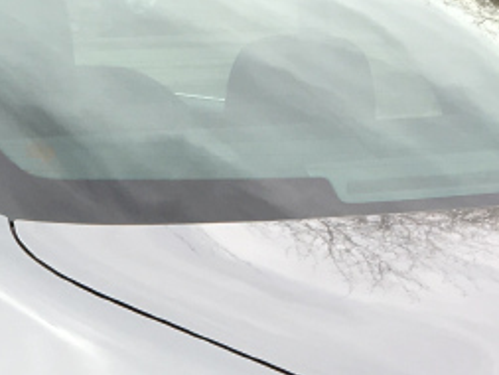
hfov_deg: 13.0
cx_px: -34
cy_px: 629
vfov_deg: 9.6
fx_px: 2149
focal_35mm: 149
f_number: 2.2
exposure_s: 1/358
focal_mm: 4.15
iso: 25
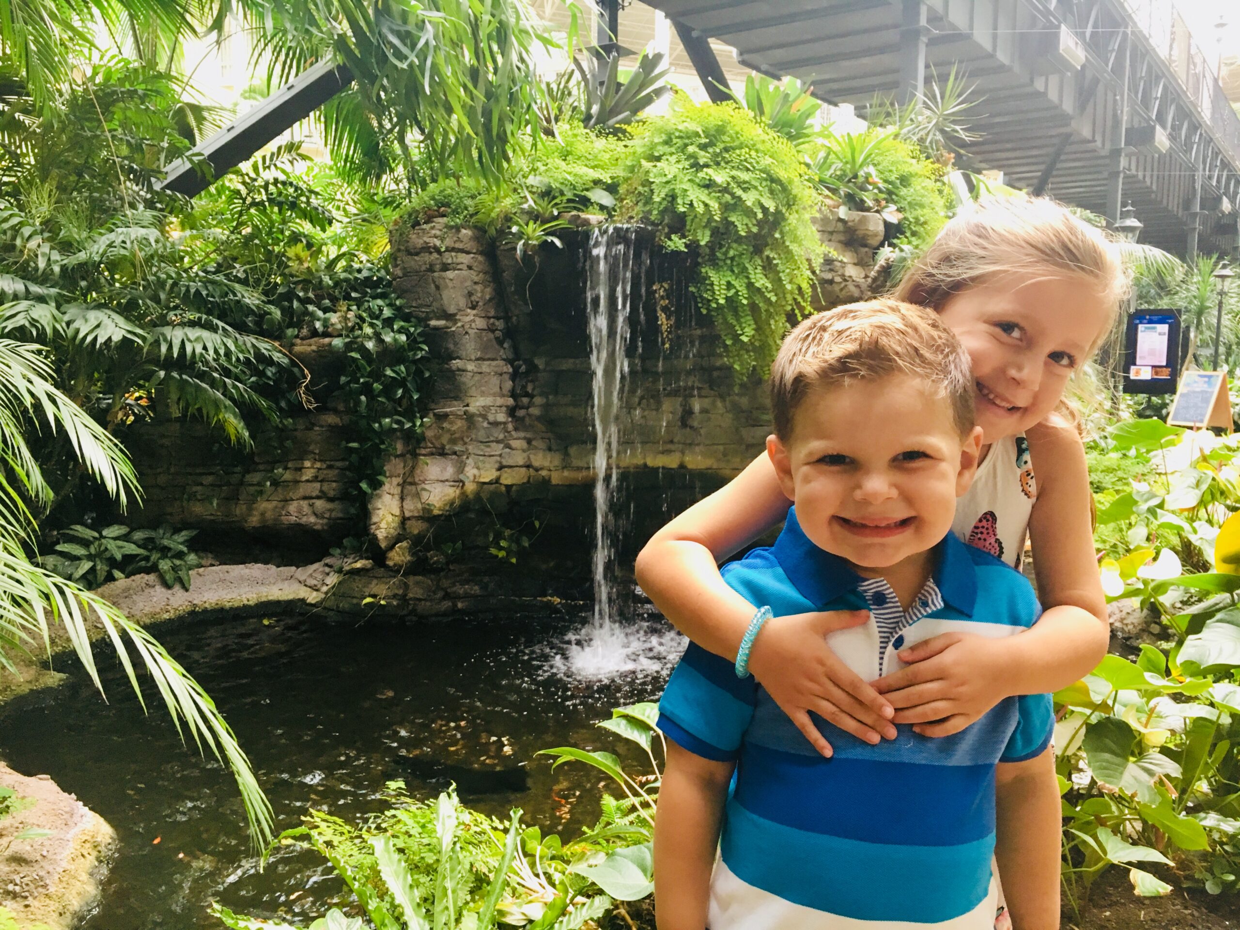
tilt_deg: -6.3
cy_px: 465
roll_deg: -0.8
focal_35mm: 29
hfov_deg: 61.7
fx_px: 1039
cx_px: 620
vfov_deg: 48.2
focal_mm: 4.15
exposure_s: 1/30
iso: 100
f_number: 2.2
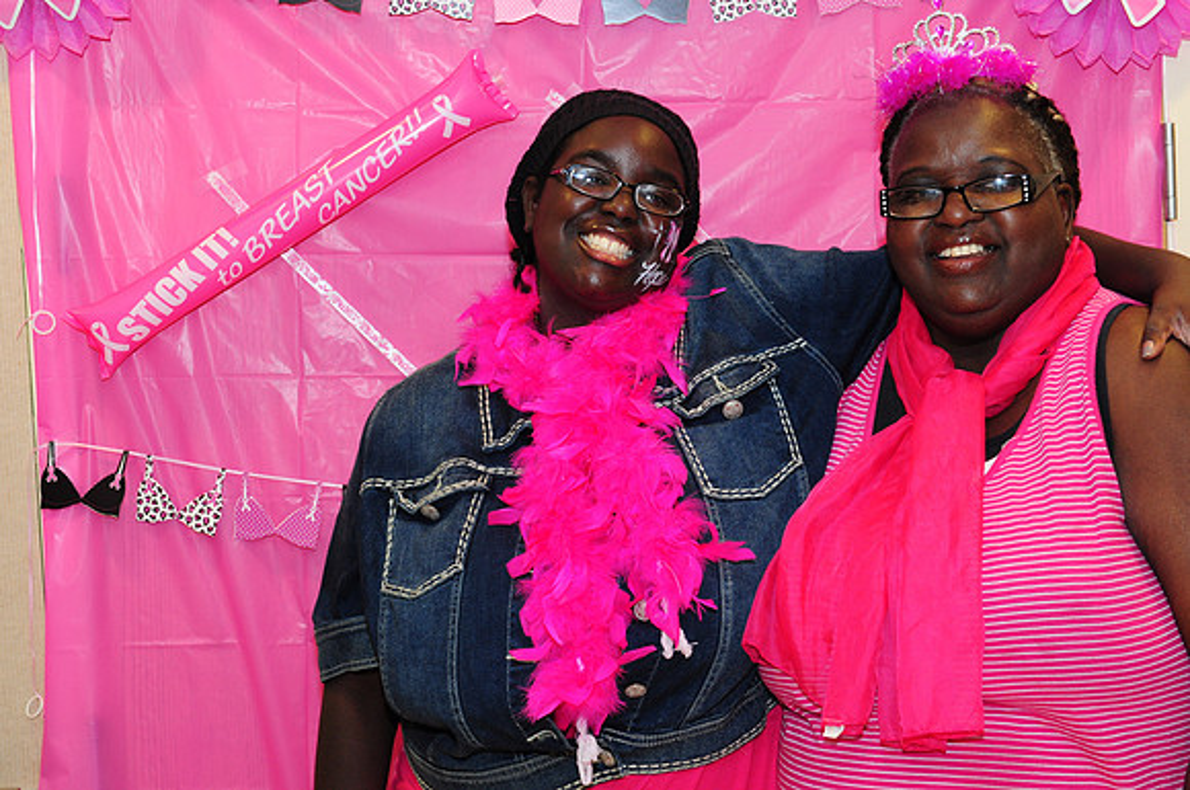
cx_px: 595
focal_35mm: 63
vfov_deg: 21.5
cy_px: 395
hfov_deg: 31.9
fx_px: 2080
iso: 640
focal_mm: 42
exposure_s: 1/60
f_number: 5.6
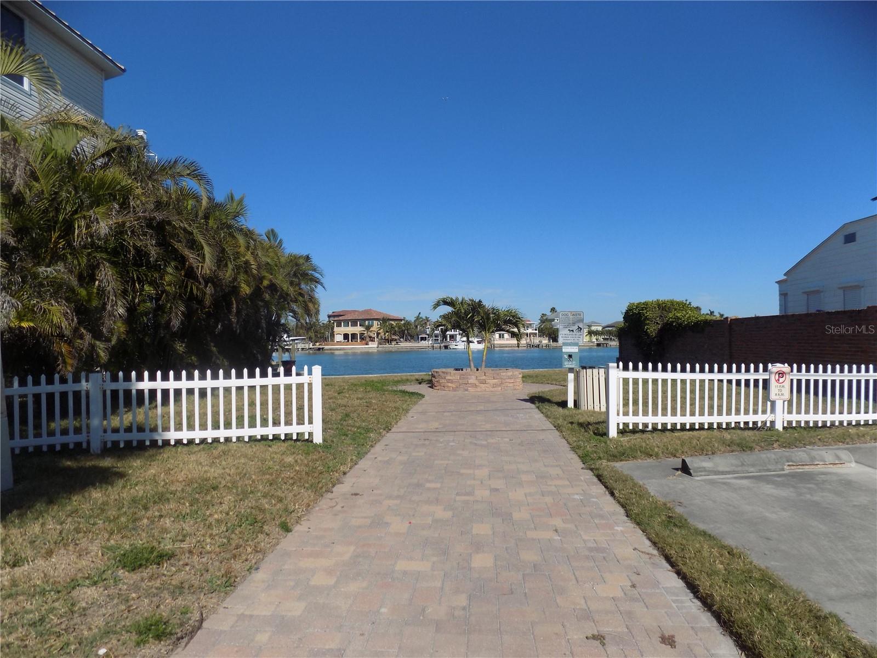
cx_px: 438
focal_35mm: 23
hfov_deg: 73.9
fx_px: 583
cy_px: 329
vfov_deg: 58.9
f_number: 9.9
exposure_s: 1/200
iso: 80
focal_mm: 4
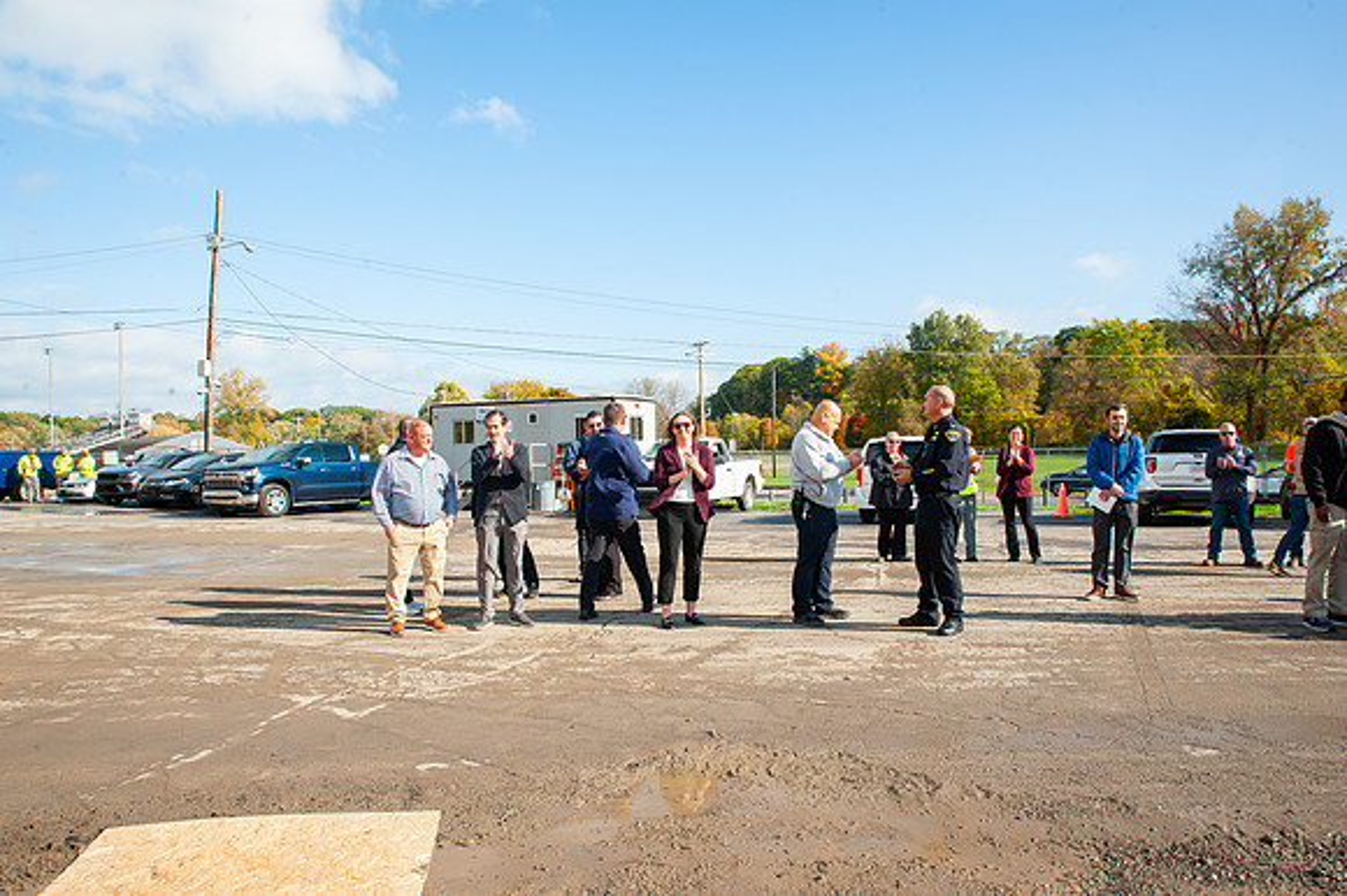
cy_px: 448
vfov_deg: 53.1
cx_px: 674
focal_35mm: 24
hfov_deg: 73.8
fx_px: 897
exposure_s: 1/200
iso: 400
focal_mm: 24
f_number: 16
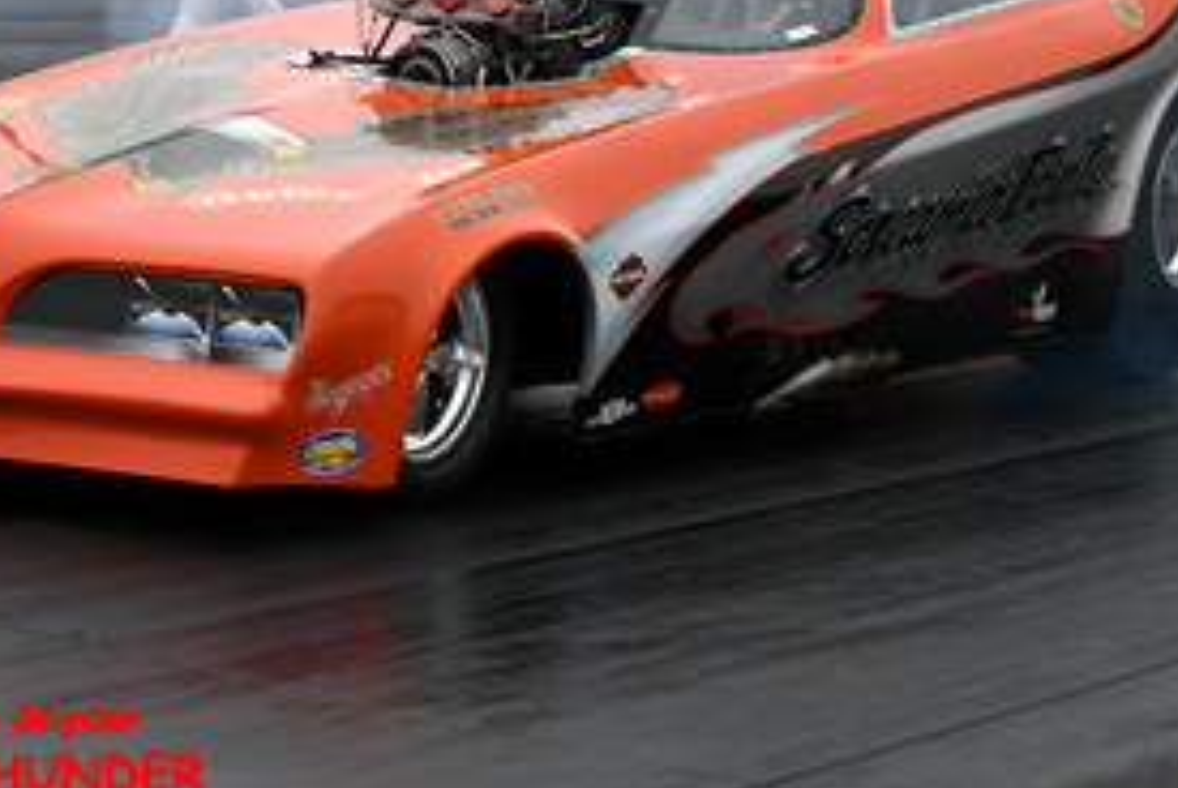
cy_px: 180
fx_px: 4291
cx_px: 535
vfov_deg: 10.5
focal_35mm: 131
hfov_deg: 15.6
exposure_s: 1/1000
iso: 160
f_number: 3.5
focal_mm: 48
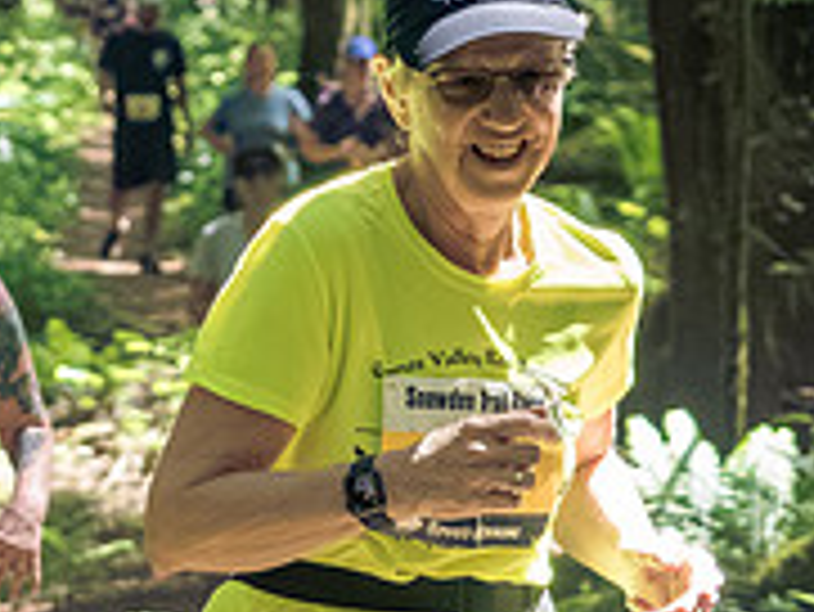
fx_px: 6306
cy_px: 565
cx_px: -351
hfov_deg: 7.3
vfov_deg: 5.5
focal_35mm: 268
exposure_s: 1/1000
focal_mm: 40
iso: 3200
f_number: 2.8
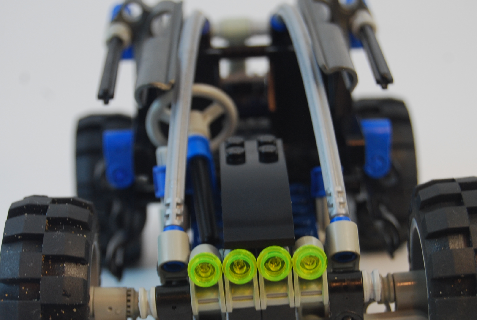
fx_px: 1523
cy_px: 196
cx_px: 248
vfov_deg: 12.0
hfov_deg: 17.8
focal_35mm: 115
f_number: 5.6
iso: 200
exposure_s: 1/60
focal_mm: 55
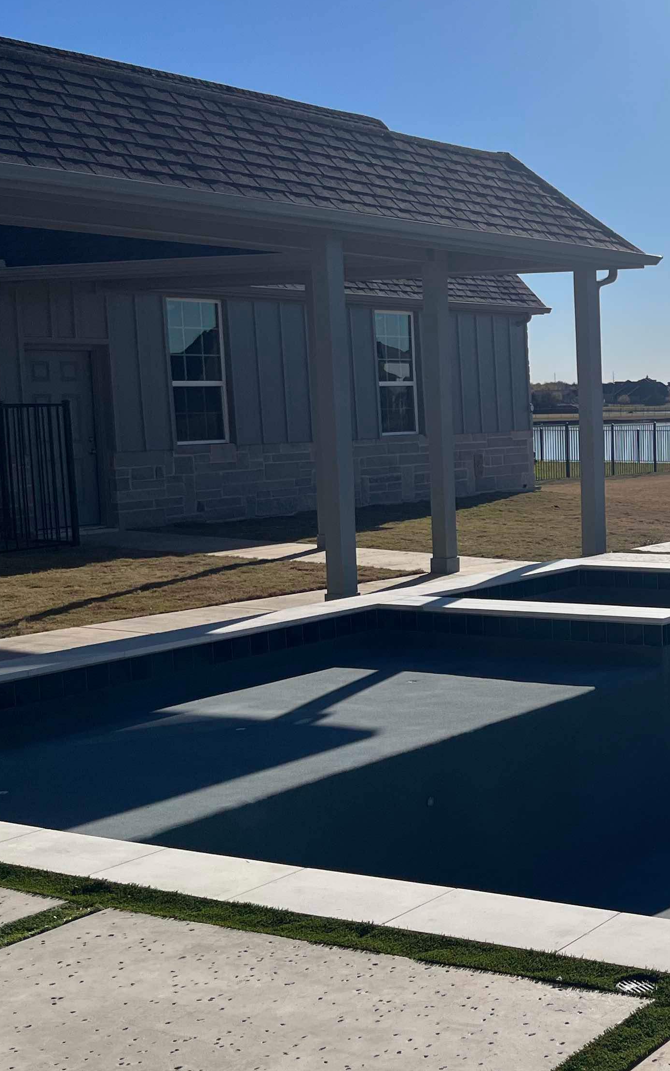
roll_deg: +1.1
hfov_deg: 22.5
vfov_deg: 40.3
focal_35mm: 50
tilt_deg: -4.5
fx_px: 1461
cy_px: 522
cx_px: 919
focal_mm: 5.1
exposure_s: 1/9091
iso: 50
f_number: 1.6
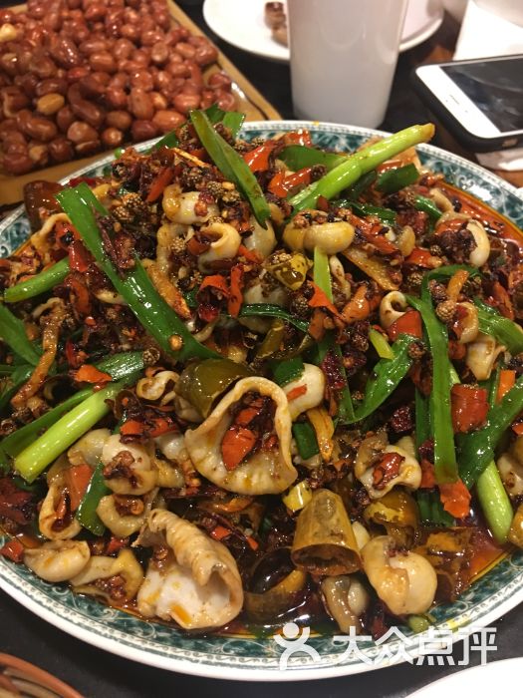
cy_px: 349
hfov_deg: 48.2
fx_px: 584
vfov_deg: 61.7
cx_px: 262
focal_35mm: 29
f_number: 2.2
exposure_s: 1/8
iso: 100
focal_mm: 4.15
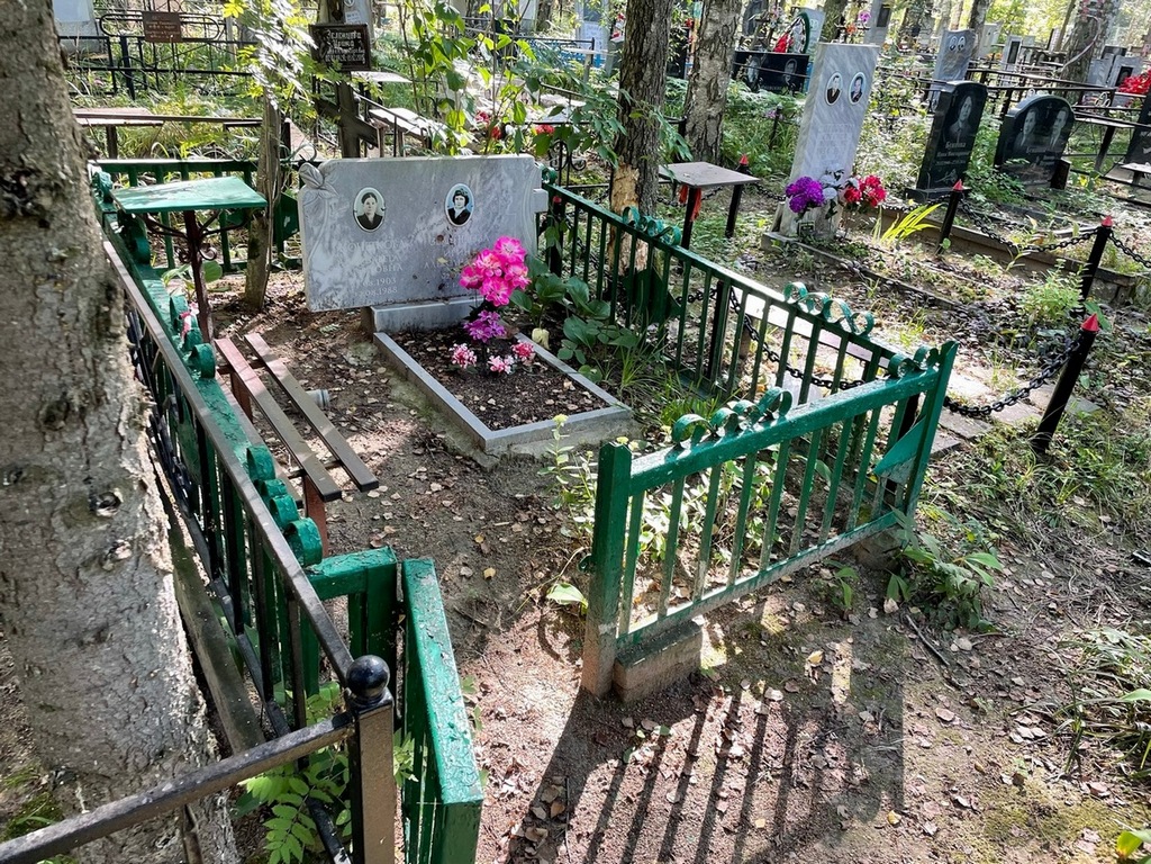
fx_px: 865
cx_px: 576
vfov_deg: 53.1
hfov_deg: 67.3
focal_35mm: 26
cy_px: 432
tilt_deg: -23.9
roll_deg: -6.8
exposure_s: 1/121
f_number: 1.6
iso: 80
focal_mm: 4.2
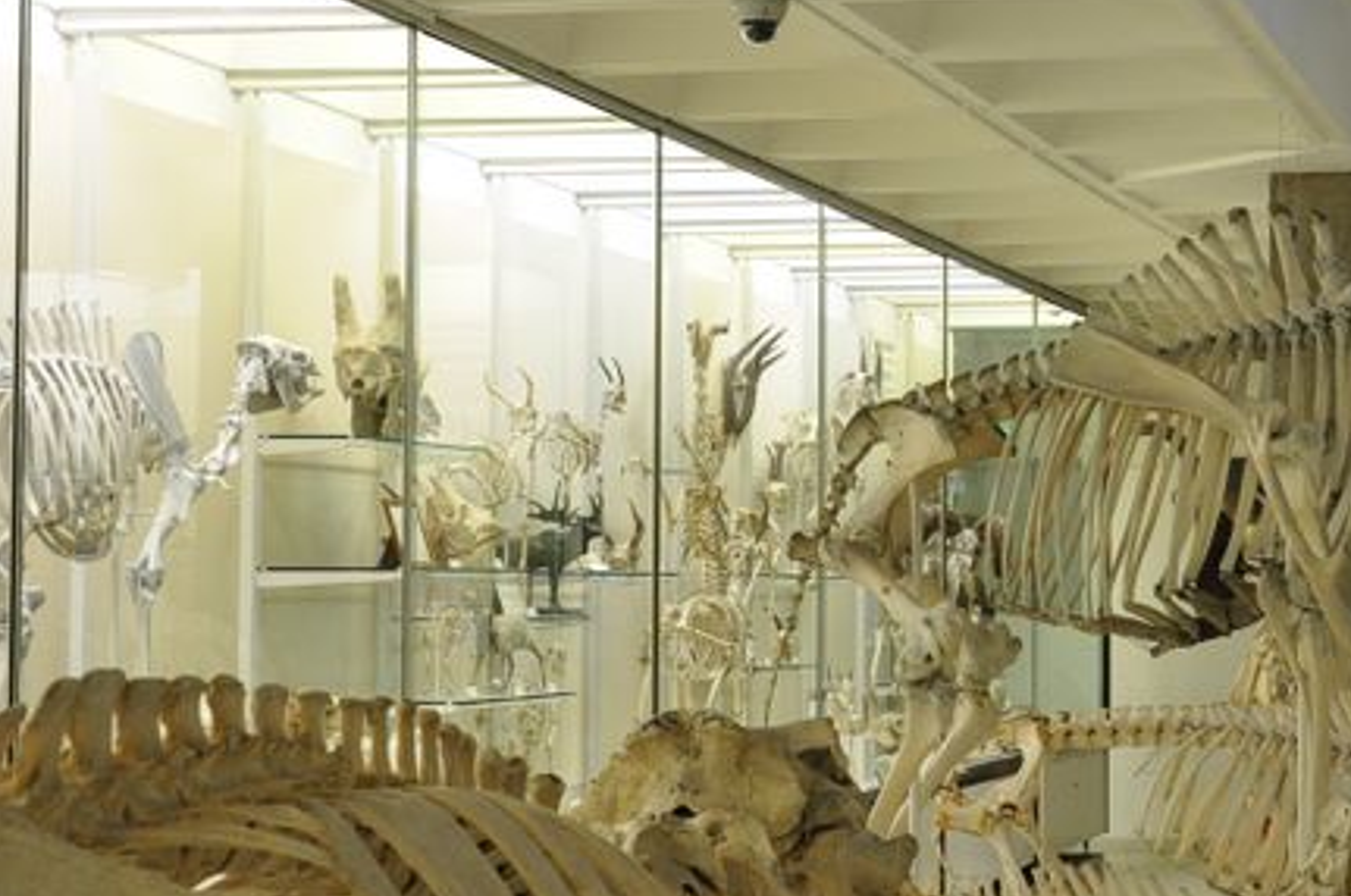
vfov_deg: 15.3
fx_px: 3342
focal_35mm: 89
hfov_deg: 22.3
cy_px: 370
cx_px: 1229
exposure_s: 1/20
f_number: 6.3
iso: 400
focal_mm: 25
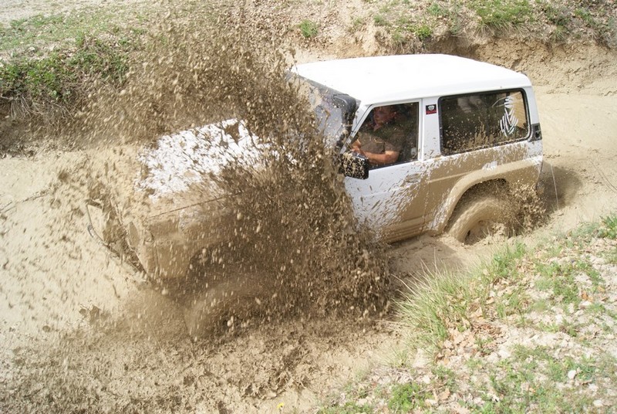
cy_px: 207
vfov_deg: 48.1
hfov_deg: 67.3
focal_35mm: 27
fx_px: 463
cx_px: 308
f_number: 10
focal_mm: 18
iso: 100
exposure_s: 1/160
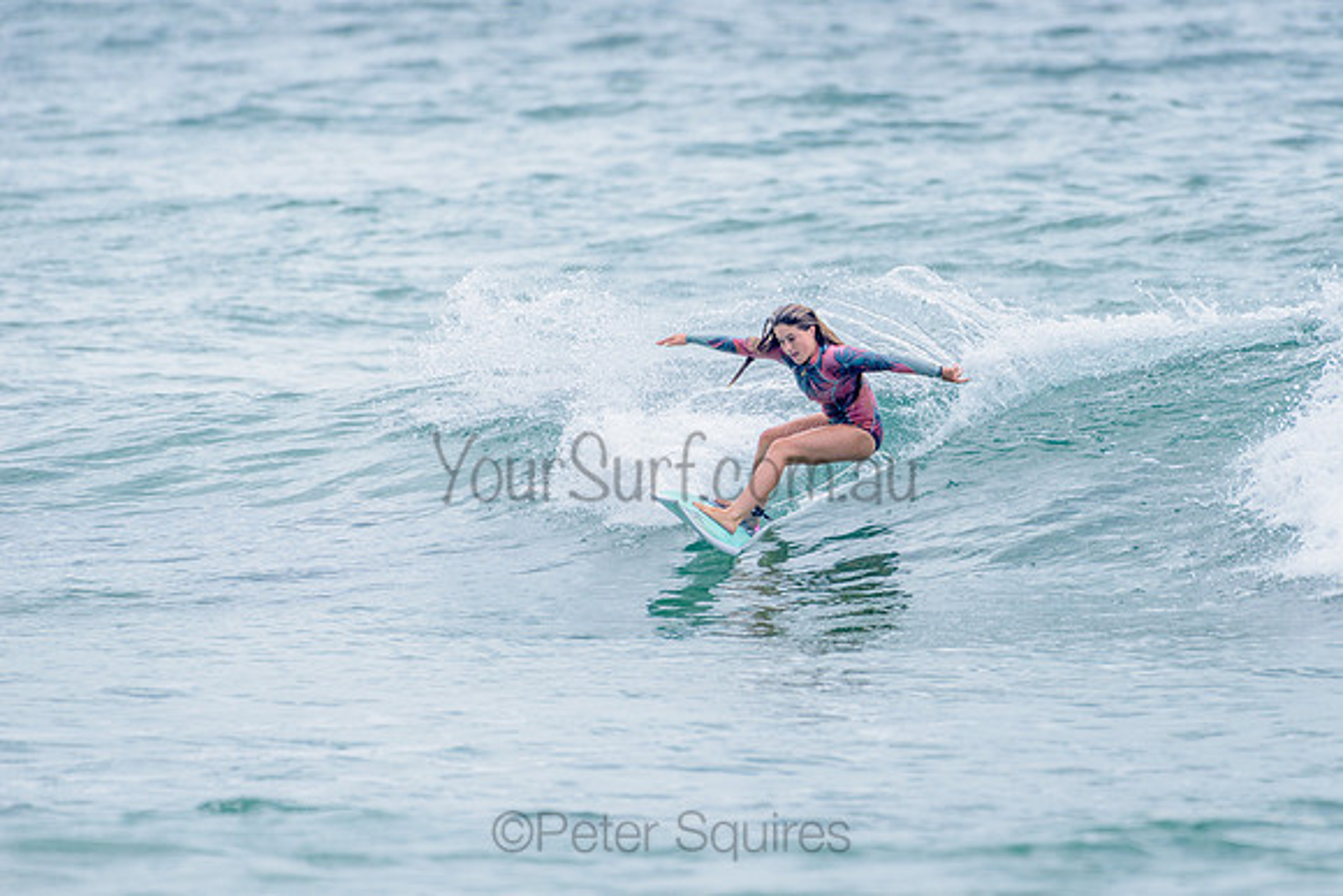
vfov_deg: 2.2
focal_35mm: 613
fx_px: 22876
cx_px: 823
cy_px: 390
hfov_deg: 3.4
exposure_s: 1/2000
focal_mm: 500
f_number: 5.6
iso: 280
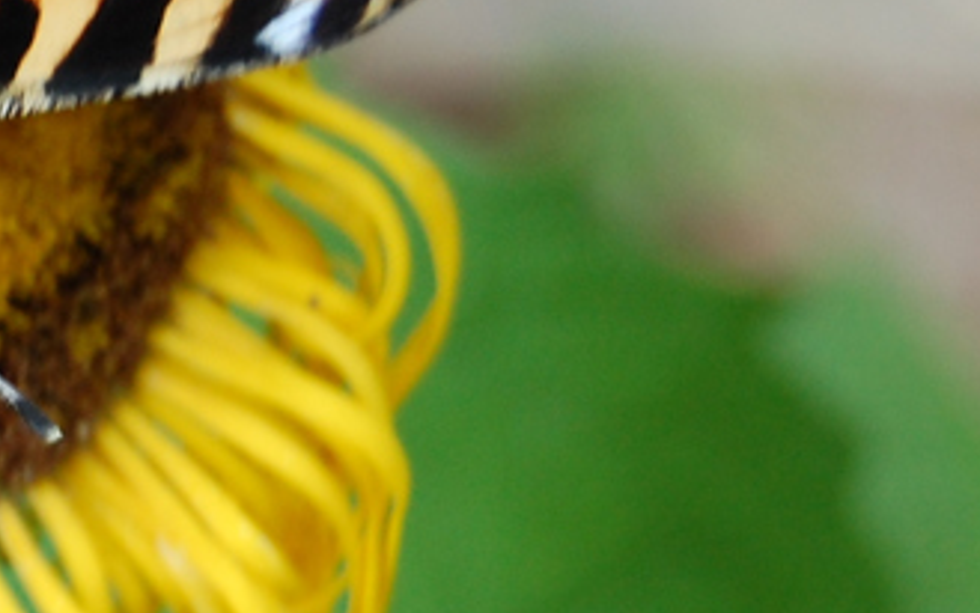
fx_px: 6560
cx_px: -217
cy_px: -65
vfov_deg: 5.3
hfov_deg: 8.4
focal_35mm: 245
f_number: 5.6
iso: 400
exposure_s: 1/30
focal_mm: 55
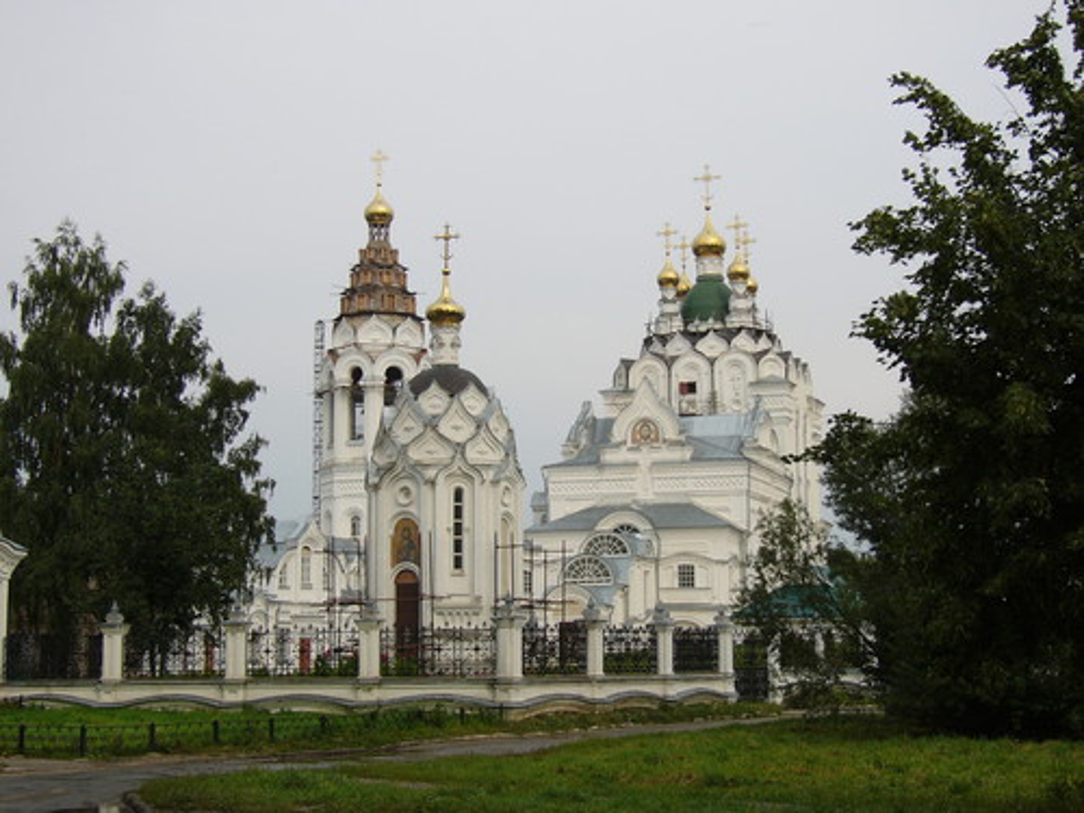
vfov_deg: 27.5
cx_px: 542
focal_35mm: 53
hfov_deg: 36.2
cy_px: 406
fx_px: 1660
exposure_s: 1/80
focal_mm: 8.8
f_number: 9.7
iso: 50
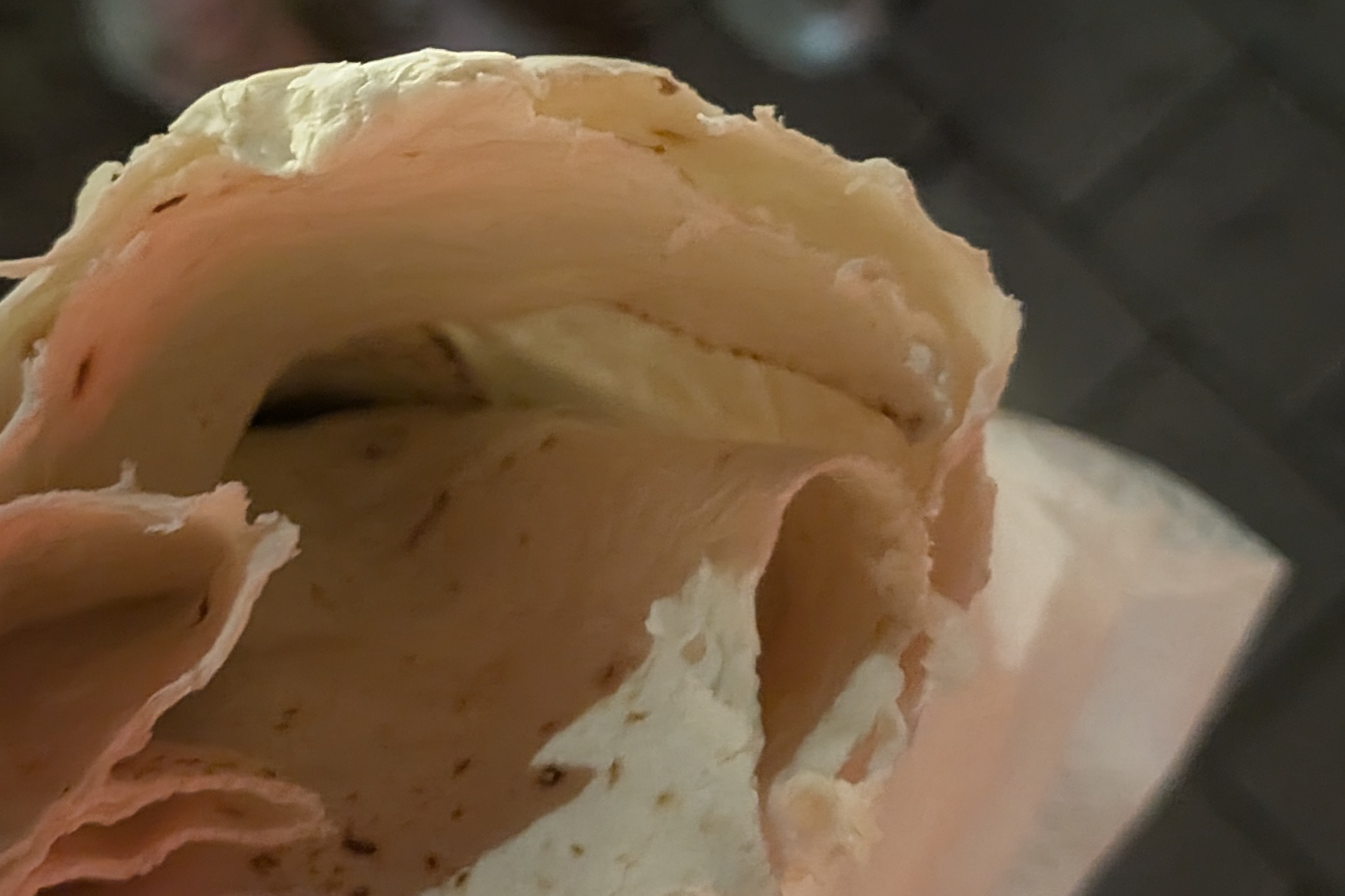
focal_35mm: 52
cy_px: 307
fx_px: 1943
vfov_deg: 25.9
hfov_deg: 37.6
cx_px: 413
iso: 3072
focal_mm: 4.53
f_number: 1.7
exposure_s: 1/16.7
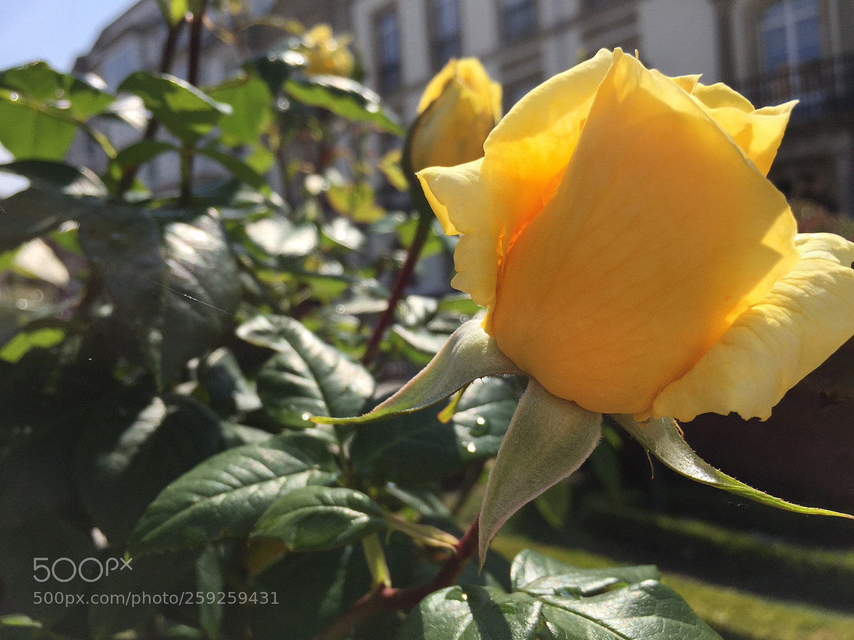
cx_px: 427
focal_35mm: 29
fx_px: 715
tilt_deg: -1.8
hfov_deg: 61.7
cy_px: 320
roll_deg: +3.0
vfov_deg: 48.2
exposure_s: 1/2198
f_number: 2.2
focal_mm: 4.15
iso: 32
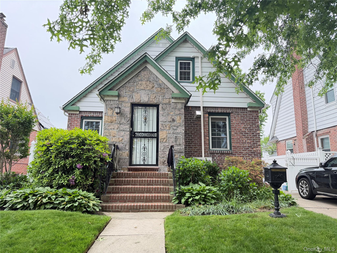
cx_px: 168
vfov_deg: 56.8
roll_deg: -0.9
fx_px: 234
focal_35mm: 24
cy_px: 126
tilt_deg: +11.2
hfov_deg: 71.6
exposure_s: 1/580
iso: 100
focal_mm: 6.76
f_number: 1.78
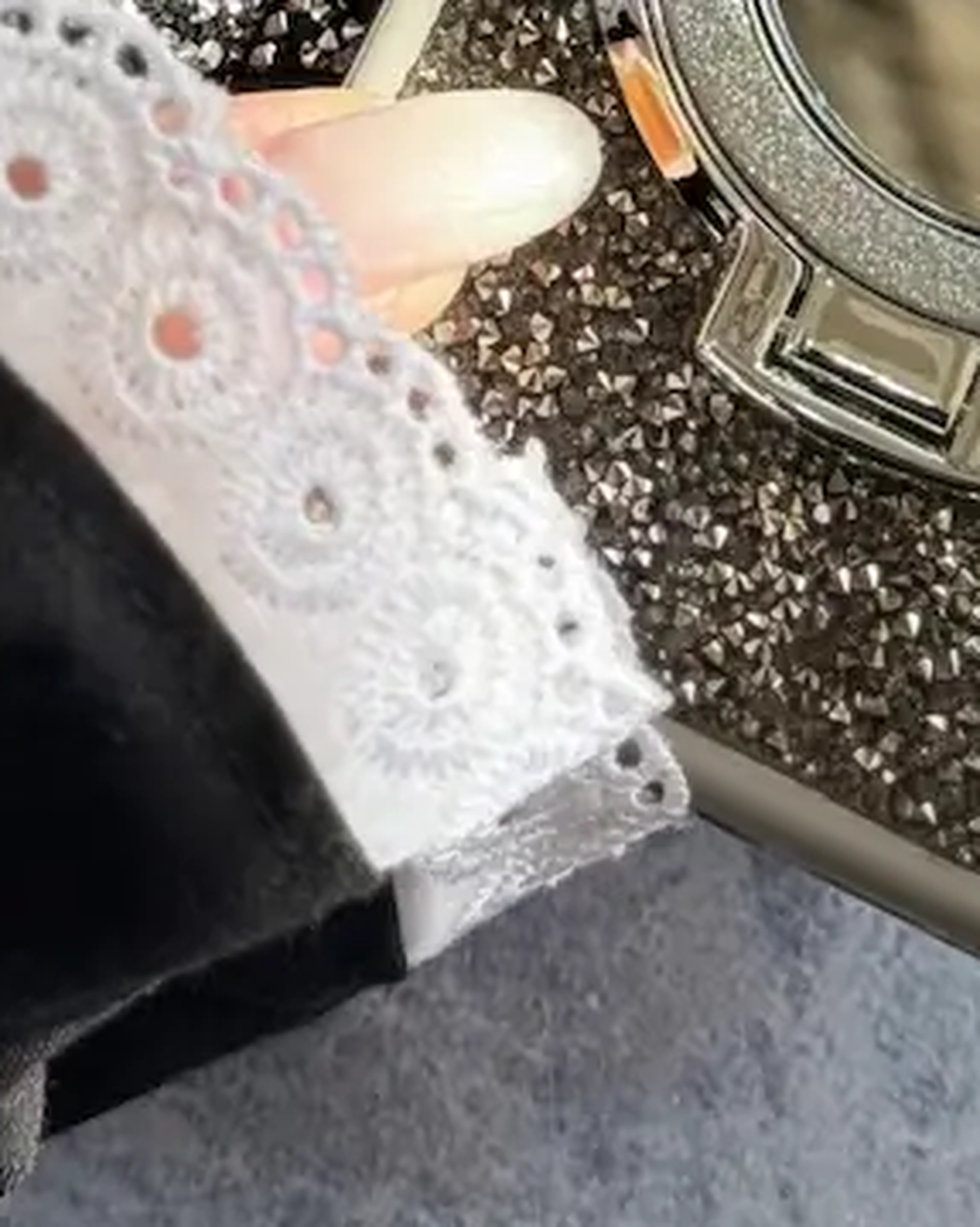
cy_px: -615
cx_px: 516
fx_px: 6057
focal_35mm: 167
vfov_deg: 11.1
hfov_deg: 9.2
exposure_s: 1/503
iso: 80
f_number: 1.78
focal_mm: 6.76
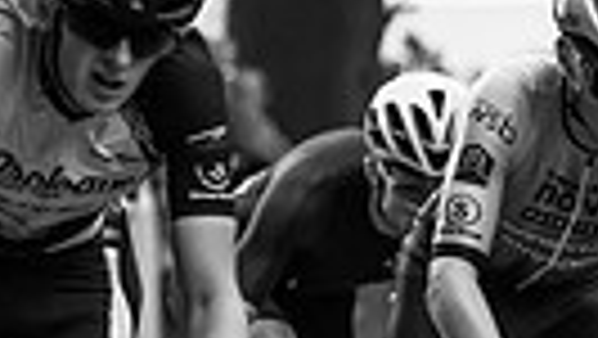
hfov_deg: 3.2
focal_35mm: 660
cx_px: -646
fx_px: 10472
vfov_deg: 1.8
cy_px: -9
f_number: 3.5
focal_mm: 125
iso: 400
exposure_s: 1/800
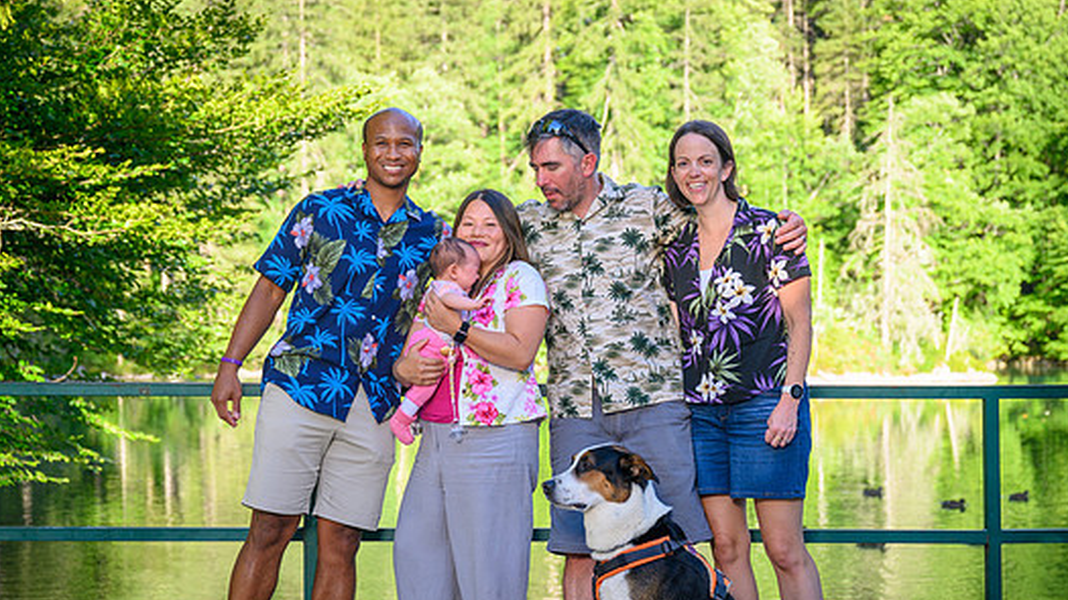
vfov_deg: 21.4
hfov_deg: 37.2
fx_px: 1585
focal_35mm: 56
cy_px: 368
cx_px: 515
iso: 100
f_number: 3.2
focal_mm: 47
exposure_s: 1/640
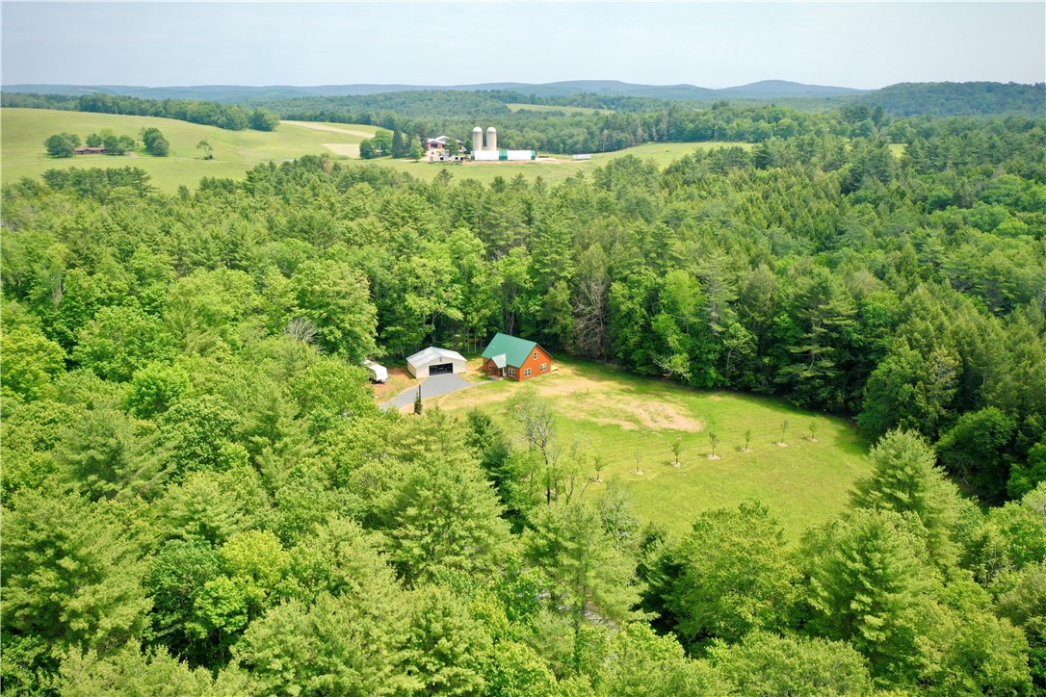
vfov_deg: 46.4
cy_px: 348
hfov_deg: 65.5
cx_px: 523
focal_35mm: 28
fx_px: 813
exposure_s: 1/320
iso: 100
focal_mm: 10.26
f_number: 5
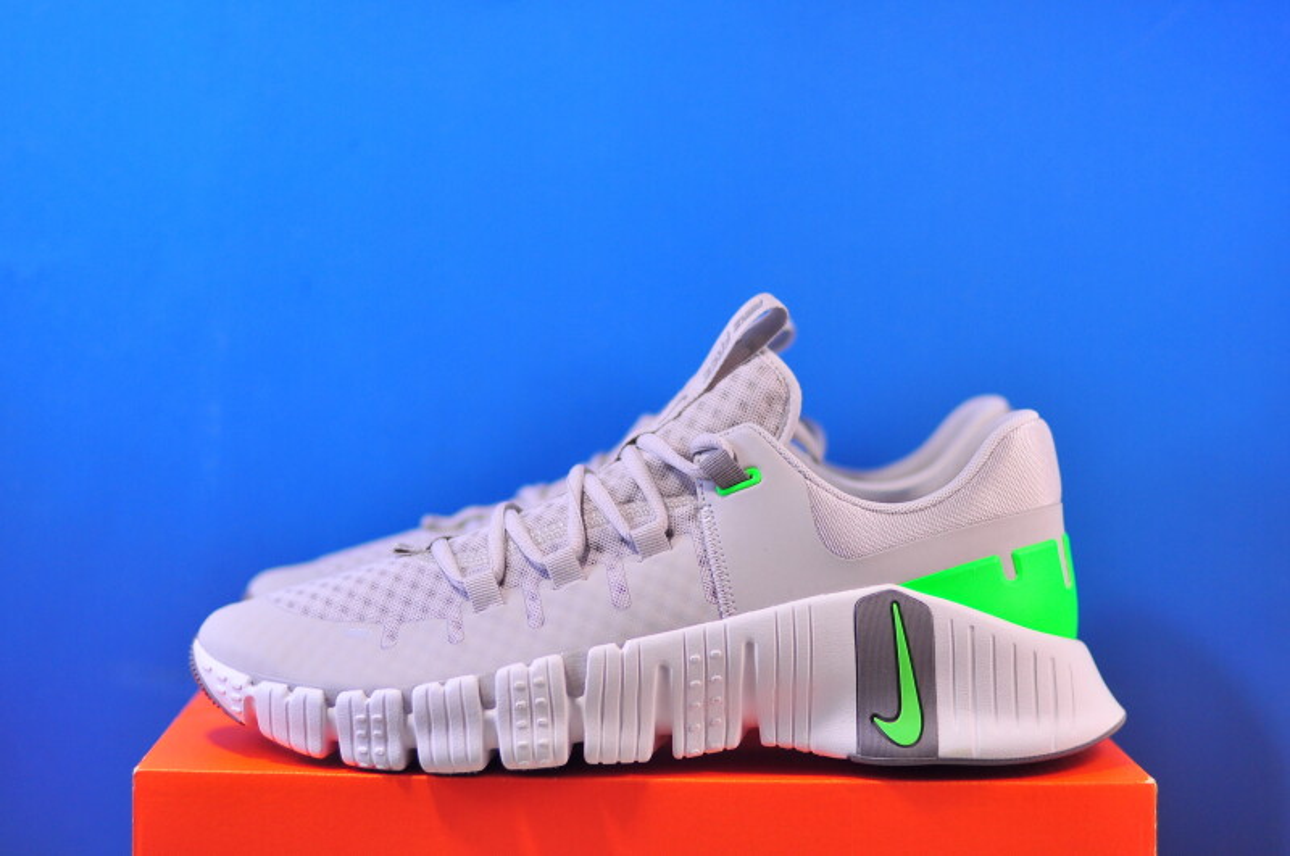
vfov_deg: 18.1
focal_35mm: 75
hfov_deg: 27.0
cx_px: 645
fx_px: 2684
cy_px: 428
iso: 250
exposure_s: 1/320
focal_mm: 50
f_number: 2
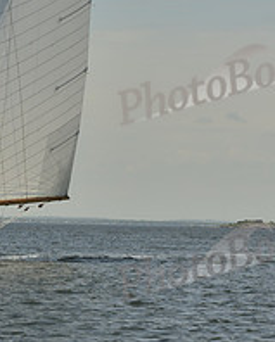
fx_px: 3400
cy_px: 16
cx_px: 29
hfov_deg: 4.6
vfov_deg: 5.8
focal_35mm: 335
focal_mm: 122
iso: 280
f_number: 10
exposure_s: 1/1600
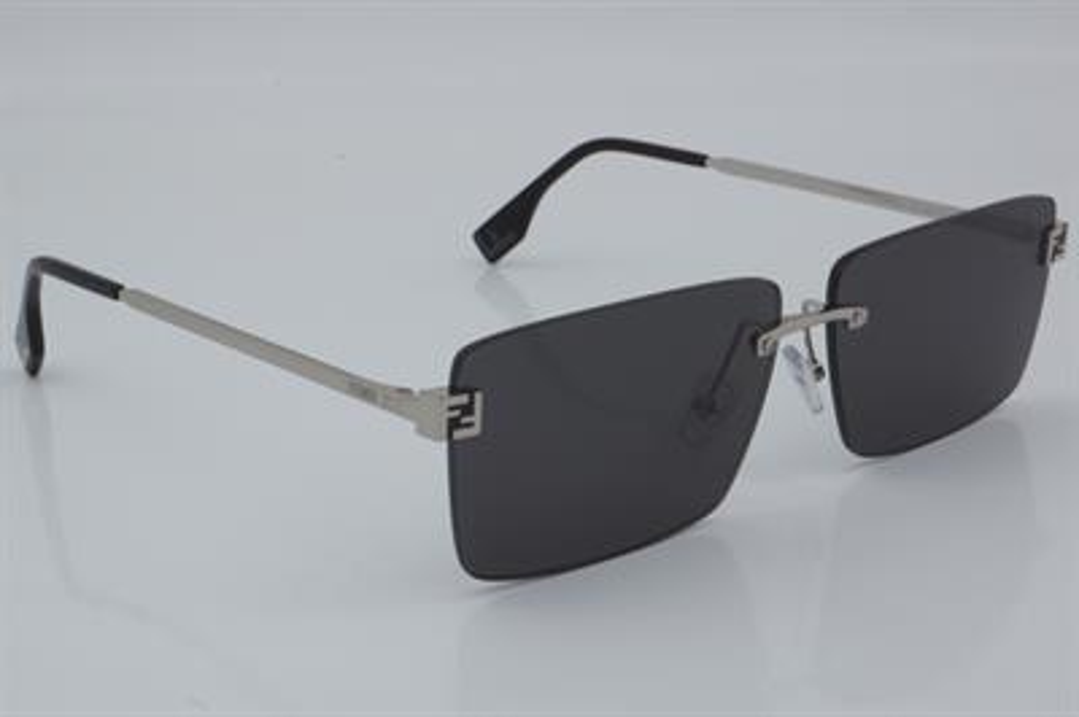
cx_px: 540
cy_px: 358
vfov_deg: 18.2
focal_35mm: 75
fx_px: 2246
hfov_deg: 27.0
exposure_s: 1/4
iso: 100
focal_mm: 50
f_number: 32
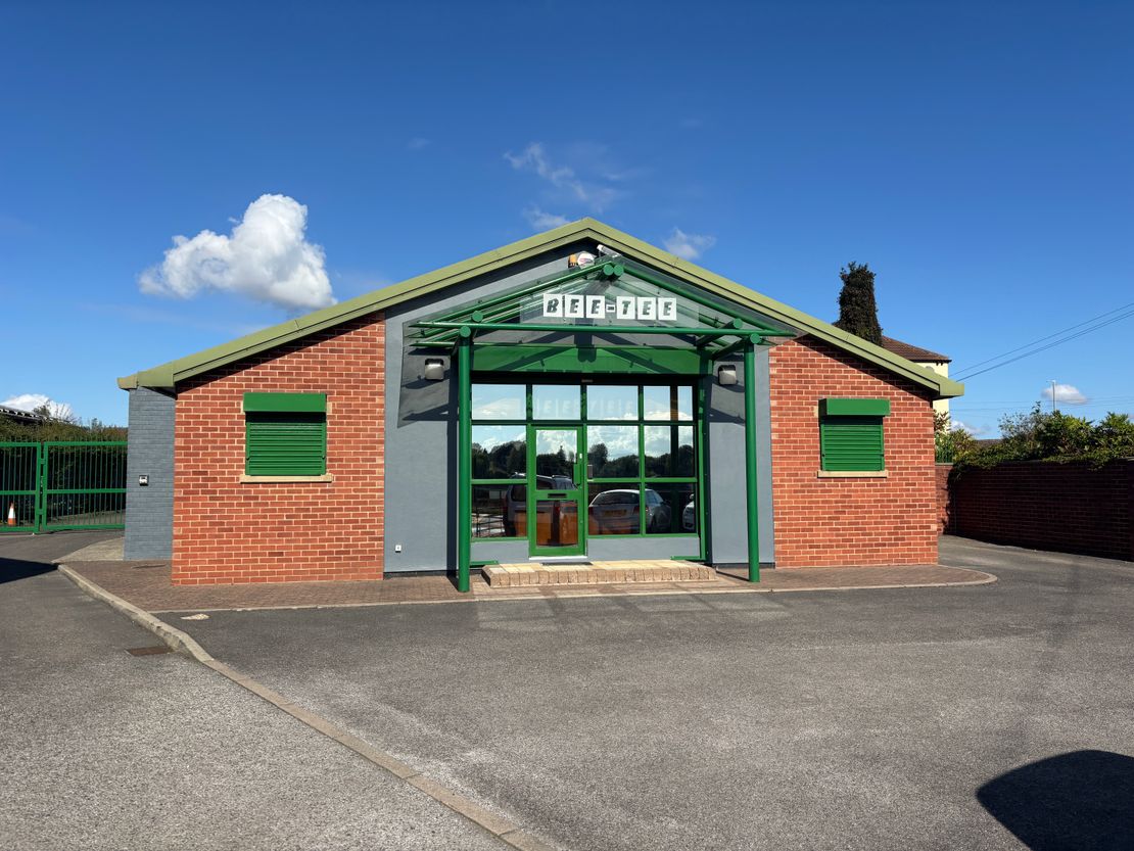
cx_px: 567
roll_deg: -0.6
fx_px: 852
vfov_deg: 53.1
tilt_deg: +7.1
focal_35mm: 26
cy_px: 426
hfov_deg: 67.3
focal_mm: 5.96
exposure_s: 1/4255
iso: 50
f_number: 1.6
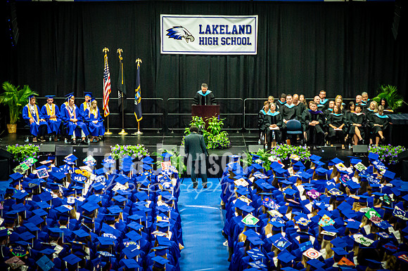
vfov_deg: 8.7
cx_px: 194
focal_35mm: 158
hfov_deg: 13.0
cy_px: 157
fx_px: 1789
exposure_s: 1/250
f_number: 2.8
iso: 5000
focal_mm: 70
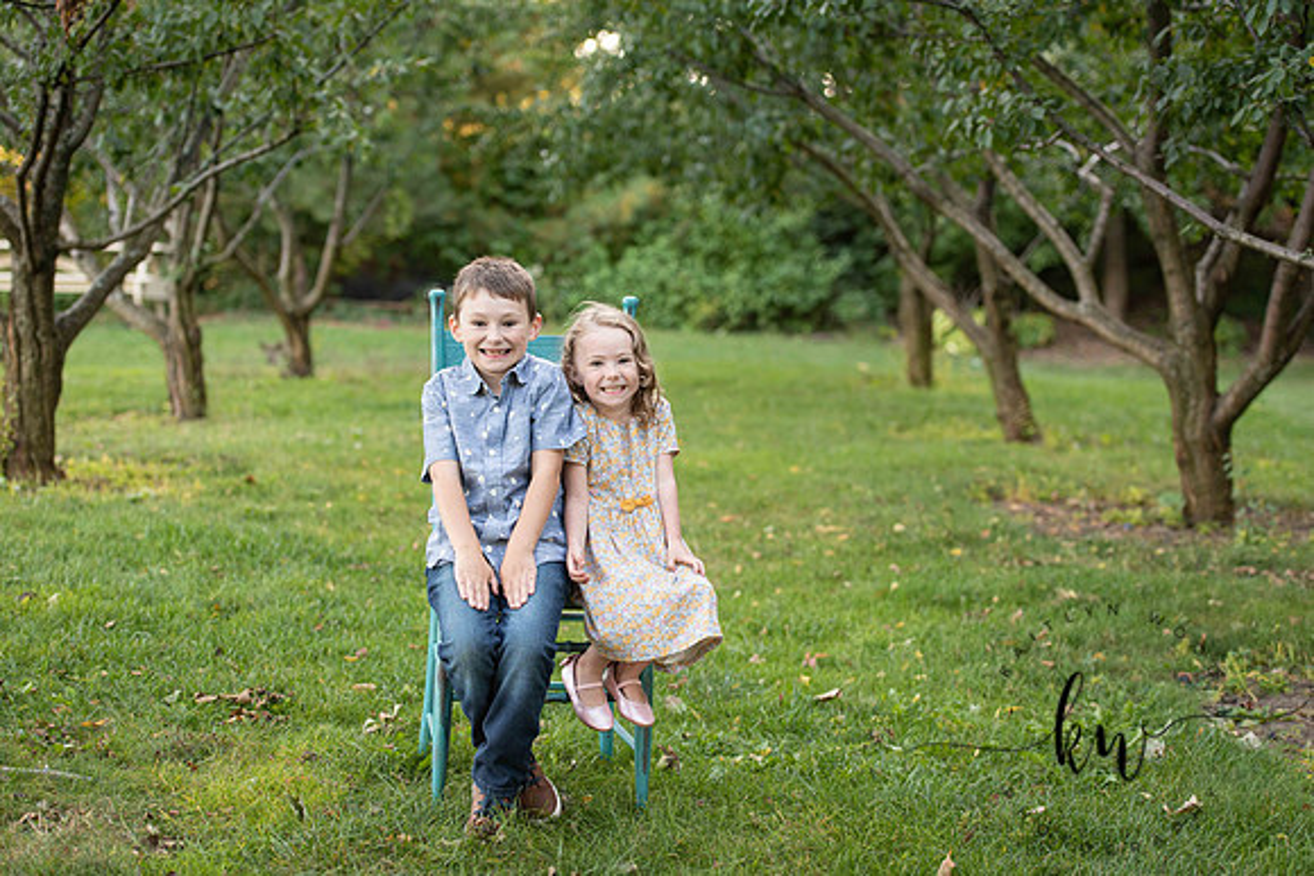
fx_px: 2555
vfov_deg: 19.5
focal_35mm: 70
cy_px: 438
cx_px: 657
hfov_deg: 28.8
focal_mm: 70
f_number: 2.8
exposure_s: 1/250
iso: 400
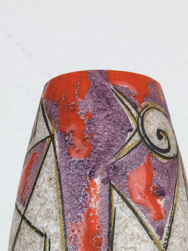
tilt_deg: -5.7
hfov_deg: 22.9
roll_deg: +0.9
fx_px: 464
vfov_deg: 28.1
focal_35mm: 64
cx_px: 99
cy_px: 263
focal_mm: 4.15
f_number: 2.2
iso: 50
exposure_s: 1/100
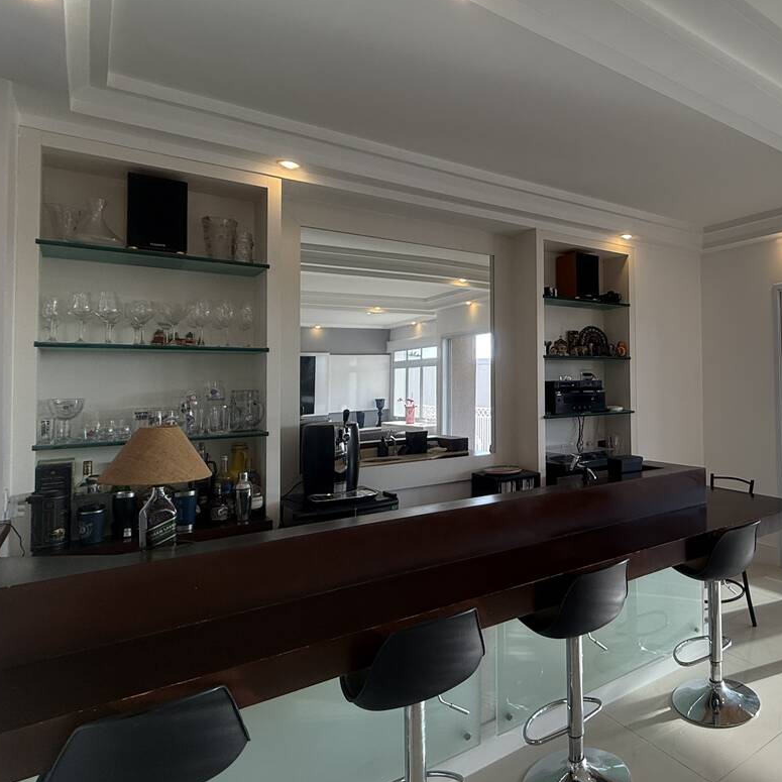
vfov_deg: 67.2
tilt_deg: +2.7
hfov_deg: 61.4
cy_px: 360
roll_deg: +0.5
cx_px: 632
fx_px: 588
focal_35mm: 23
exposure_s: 1/120
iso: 50
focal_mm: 2.22
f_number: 2.2
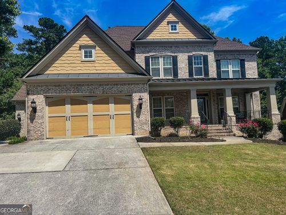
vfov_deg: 53.1
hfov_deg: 67.3
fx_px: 215
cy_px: 108
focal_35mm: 26
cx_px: 143
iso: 50
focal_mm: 5.7
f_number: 1.5
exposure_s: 1/4274
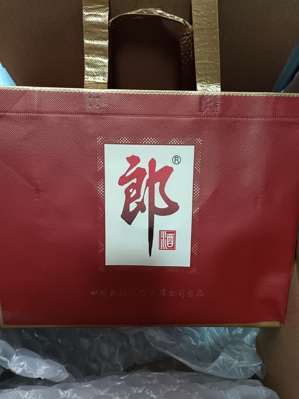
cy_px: 200
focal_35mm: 27
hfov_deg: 51.4
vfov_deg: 65.3
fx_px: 311
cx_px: 150
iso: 3588
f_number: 1.8
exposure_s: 1/25
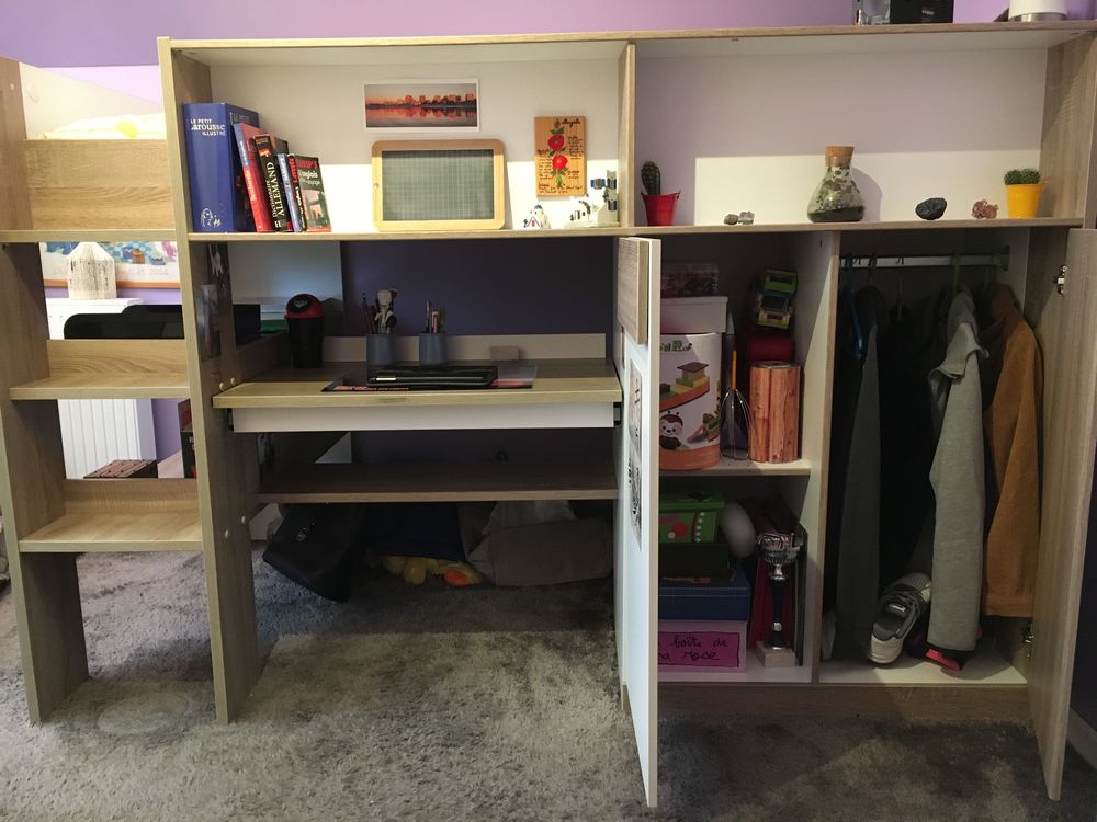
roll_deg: -0.1
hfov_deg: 61.7
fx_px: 919
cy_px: 411
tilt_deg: -12.3
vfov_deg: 48.2
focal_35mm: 29
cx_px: 548
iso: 200
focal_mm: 4.15
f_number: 2.2
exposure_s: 1/17
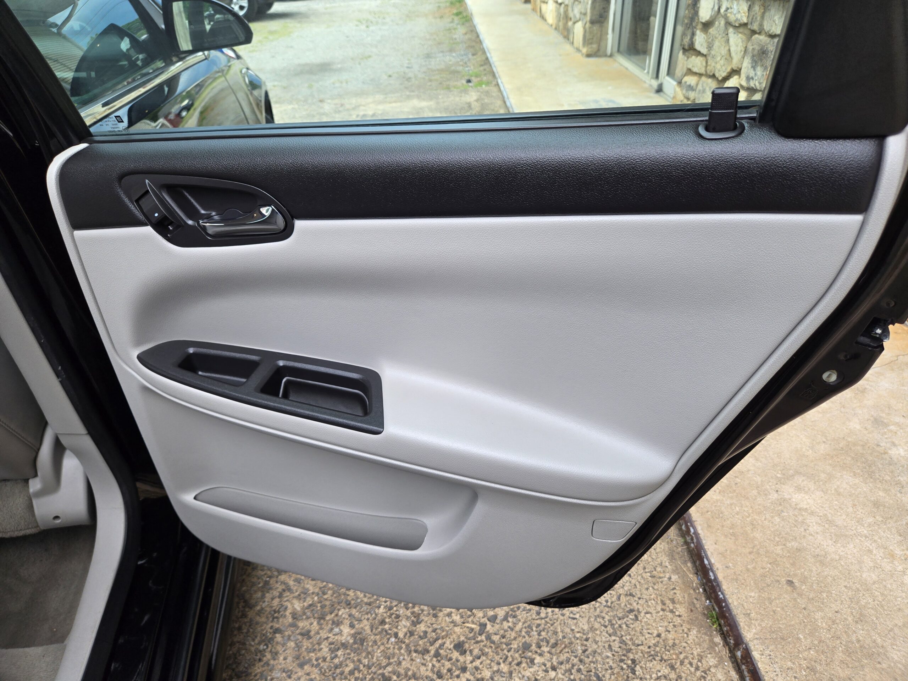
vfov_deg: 58.9
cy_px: 340
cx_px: 454
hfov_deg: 73.9
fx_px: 603
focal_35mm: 23
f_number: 1.8
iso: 25
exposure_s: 1/189
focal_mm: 5.4
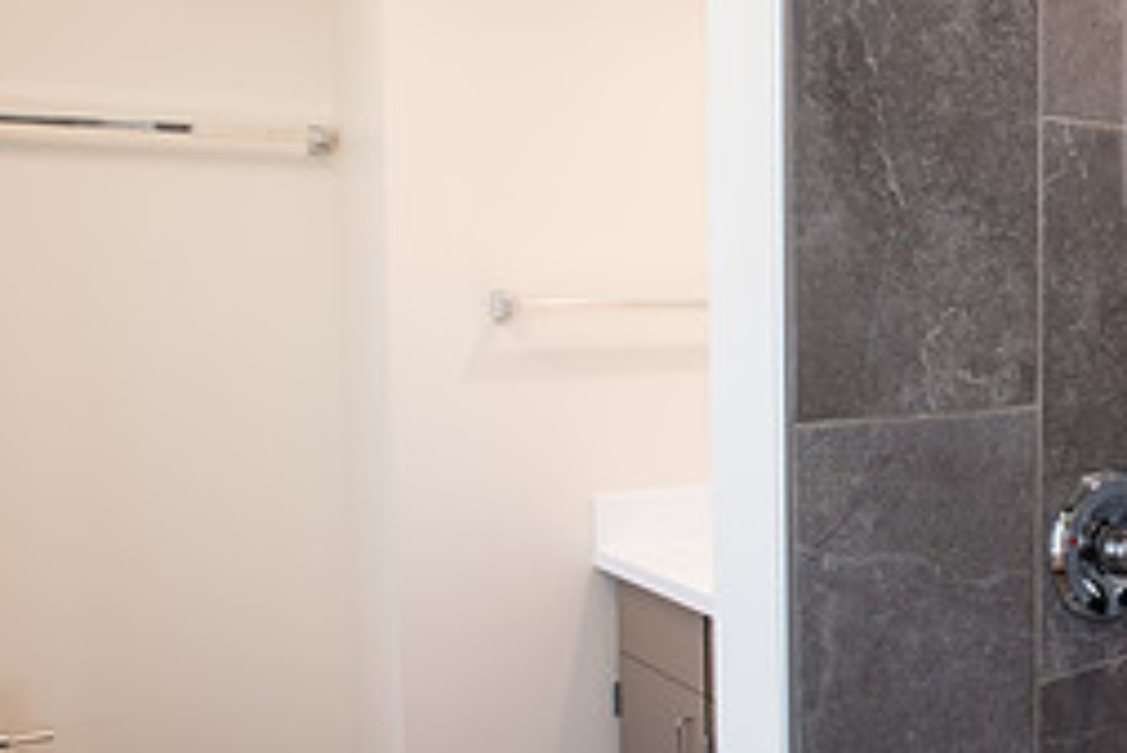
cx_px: 989
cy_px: 372
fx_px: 1222
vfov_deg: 34.3
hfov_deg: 45.4
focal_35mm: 39
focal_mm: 17
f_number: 3.5
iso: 400
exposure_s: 1/200
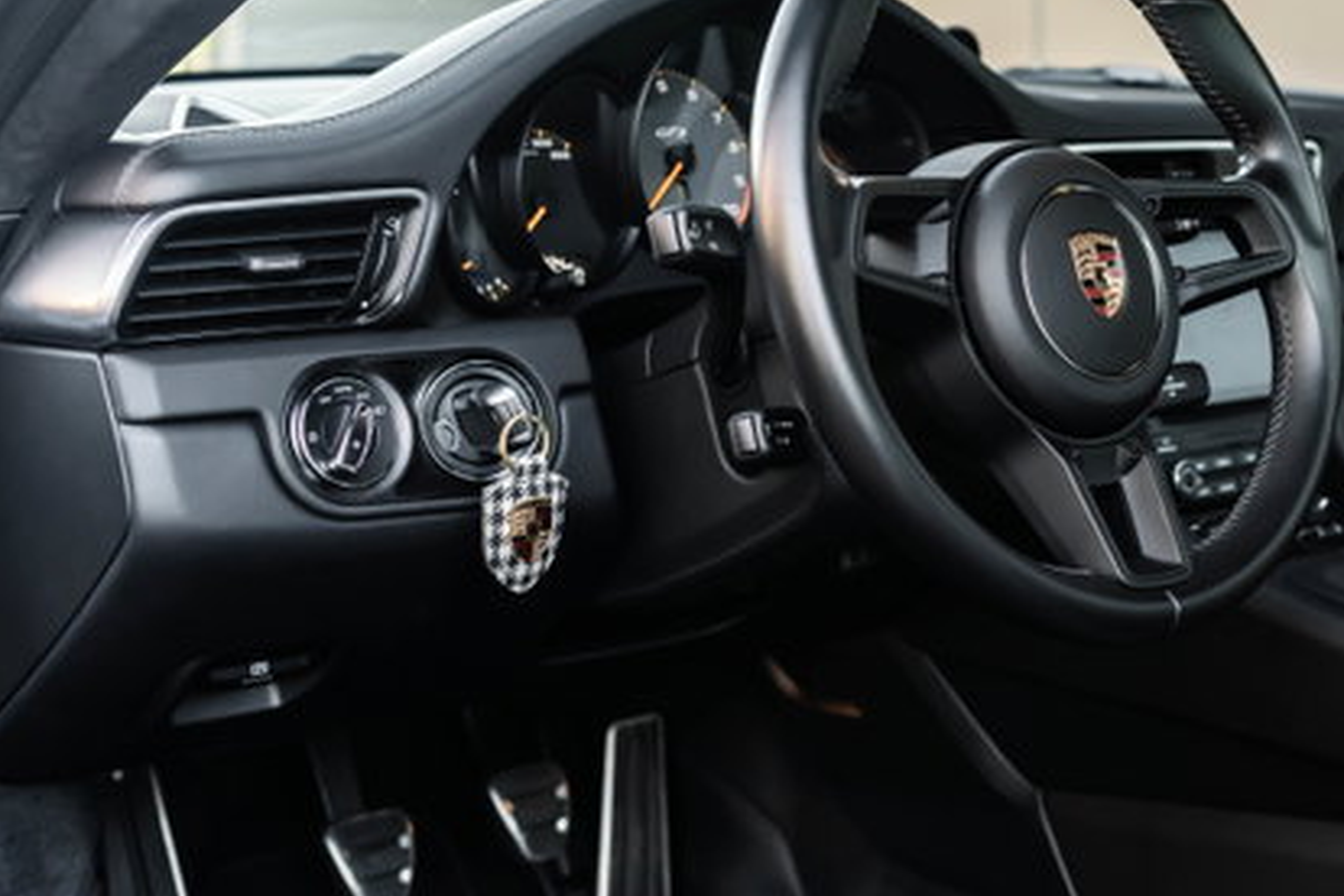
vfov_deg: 20.8
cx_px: 1084
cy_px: 276
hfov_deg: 30.2
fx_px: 2426
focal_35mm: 65
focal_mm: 35
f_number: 3.2
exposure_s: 1/125
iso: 1000
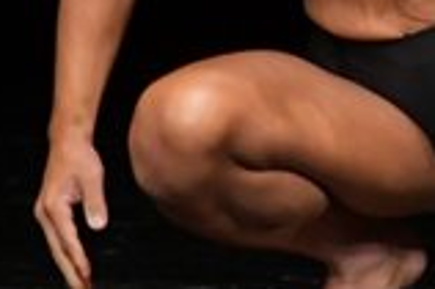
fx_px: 26688
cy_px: -151
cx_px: 519
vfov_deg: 0.6
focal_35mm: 2211
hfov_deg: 0.9
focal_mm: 300
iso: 3200
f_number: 5.6
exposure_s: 1/400
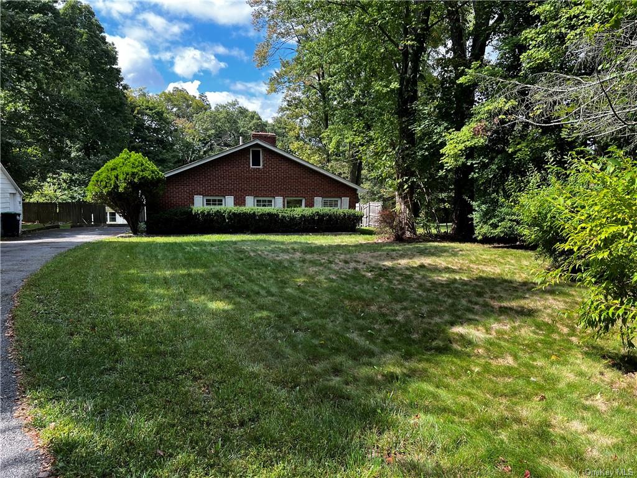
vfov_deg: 53.1
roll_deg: -0.5
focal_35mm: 26
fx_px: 478
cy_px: 239
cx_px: 318
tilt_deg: -7.1
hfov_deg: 67.3
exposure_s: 1/666
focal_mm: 5.7
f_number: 1.5
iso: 50
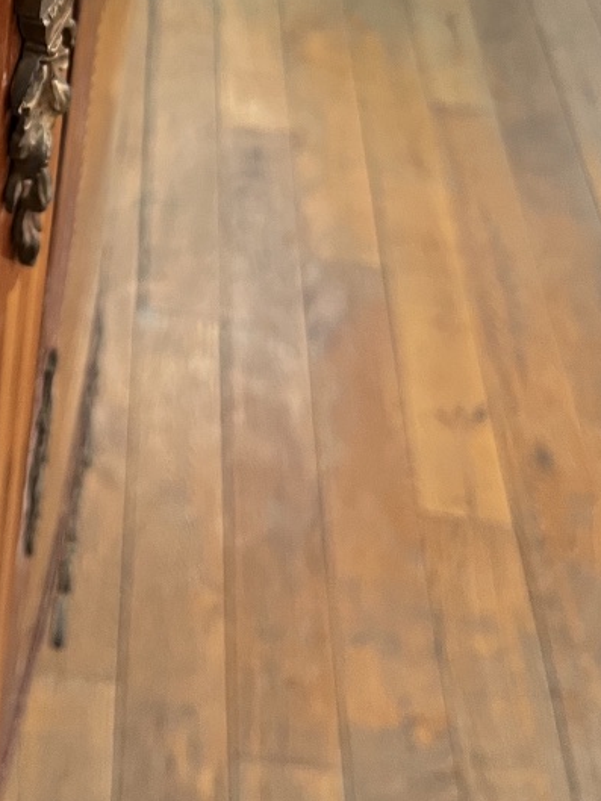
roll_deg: -4.0
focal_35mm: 59
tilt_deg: -35.3
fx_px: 1365
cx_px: 6
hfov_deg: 23.8
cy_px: -29
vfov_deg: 30.1
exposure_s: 1/50
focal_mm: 5.1
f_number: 1.6
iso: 200
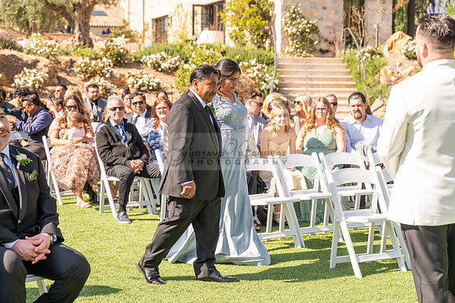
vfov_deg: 19.5
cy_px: 152
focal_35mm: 70
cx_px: 228
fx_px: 885
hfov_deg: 28.8
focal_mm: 70
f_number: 4.5
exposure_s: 1/800
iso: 200
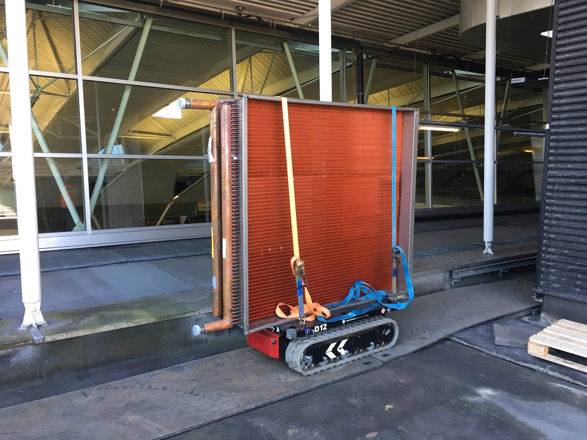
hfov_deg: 61.7
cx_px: 294
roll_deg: -1.1
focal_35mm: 29
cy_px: 220
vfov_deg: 48.2
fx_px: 492
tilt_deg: -7.6
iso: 25
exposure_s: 1/33
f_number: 2.2
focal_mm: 4.15
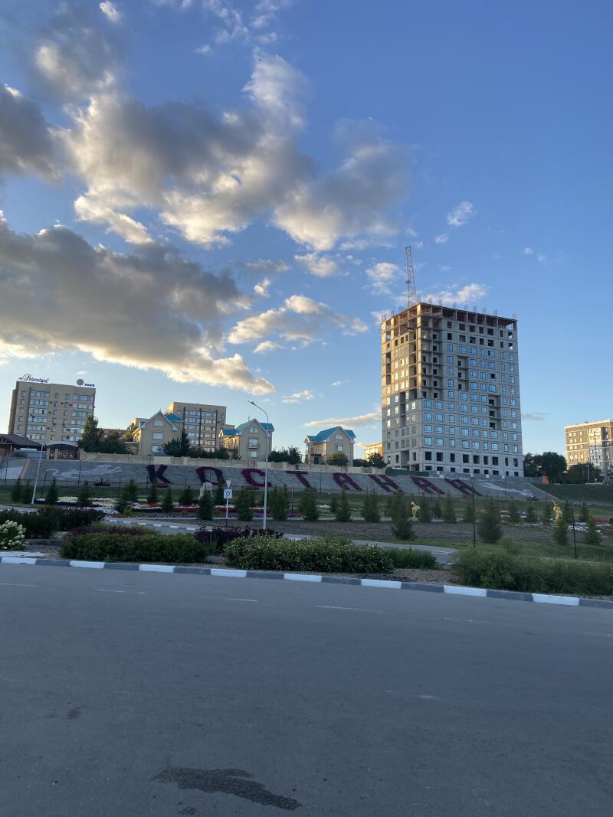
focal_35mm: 26
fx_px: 614
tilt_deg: +9.8
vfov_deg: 67.3
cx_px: 306
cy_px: 408
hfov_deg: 53.1
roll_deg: -1.1
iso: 32
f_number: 1.8
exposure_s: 1/588
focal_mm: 4.25
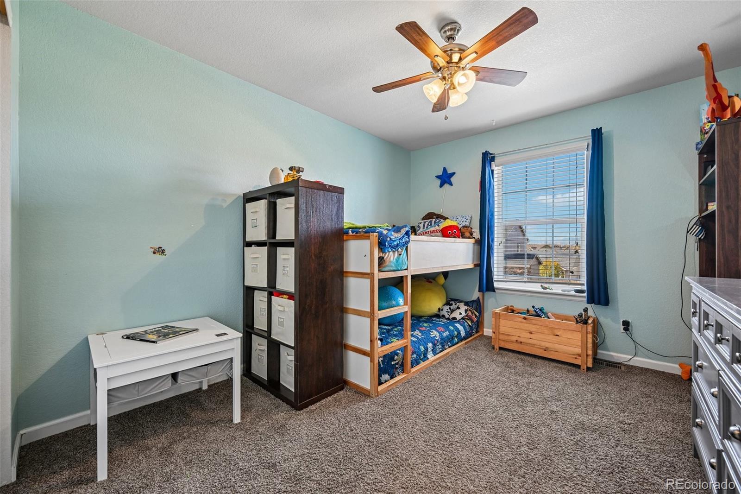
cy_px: 247
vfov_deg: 81.2
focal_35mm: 14
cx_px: 370
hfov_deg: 104.3
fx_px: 288
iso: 180
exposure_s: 1/15
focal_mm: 14
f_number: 8
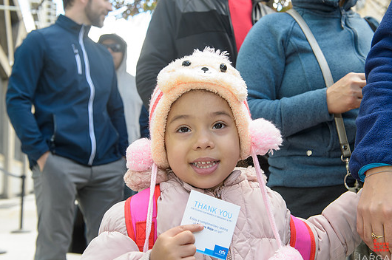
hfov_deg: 42.8
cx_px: 212
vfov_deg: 29.2
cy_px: 135
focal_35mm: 46
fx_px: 500
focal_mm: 42
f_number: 5.6
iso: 800
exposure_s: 1/160
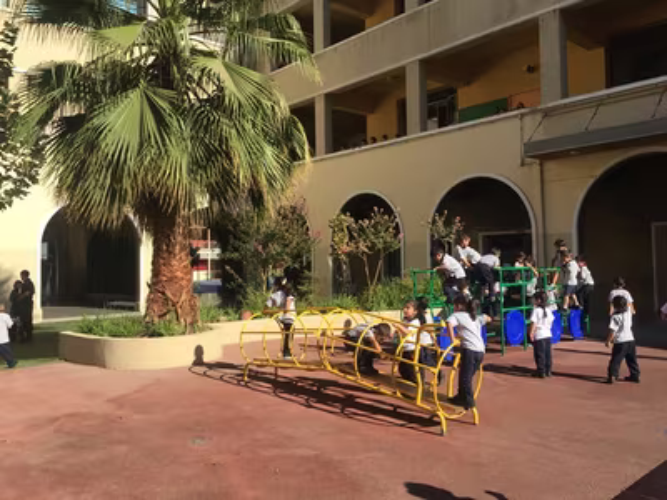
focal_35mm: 29
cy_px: 250
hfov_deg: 61.7
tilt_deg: +1.0
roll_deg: +0.2
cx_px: 334
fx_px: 559
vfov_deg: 48.2
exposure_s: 1/1522
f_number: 2.2
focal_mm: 4.15
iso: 32
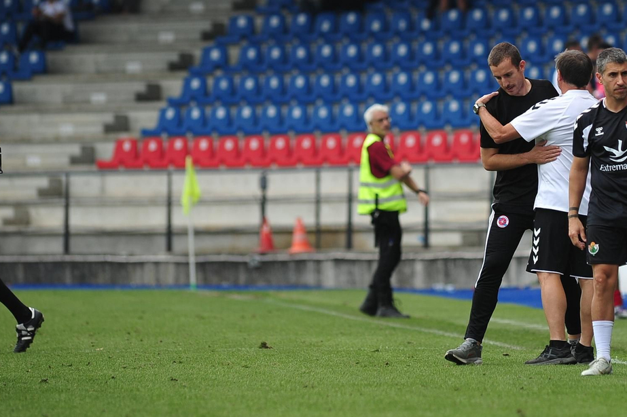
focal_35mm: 520
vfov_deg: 2.6
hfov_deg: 4.0
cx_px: 531
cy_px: 114
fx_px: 9050
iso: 500
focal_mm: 300
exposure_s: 1/1000
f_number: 4
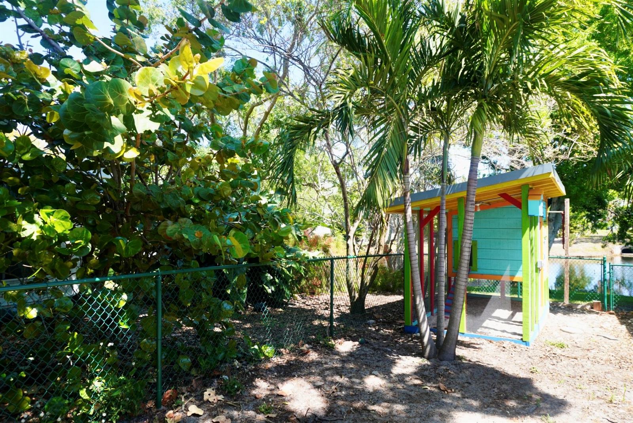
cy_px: 212
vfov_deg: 53.2
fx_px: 422
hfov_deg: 73.7
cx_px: 316
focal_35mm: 24
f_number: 5.6
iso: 100
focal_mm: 16
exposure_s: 1/80
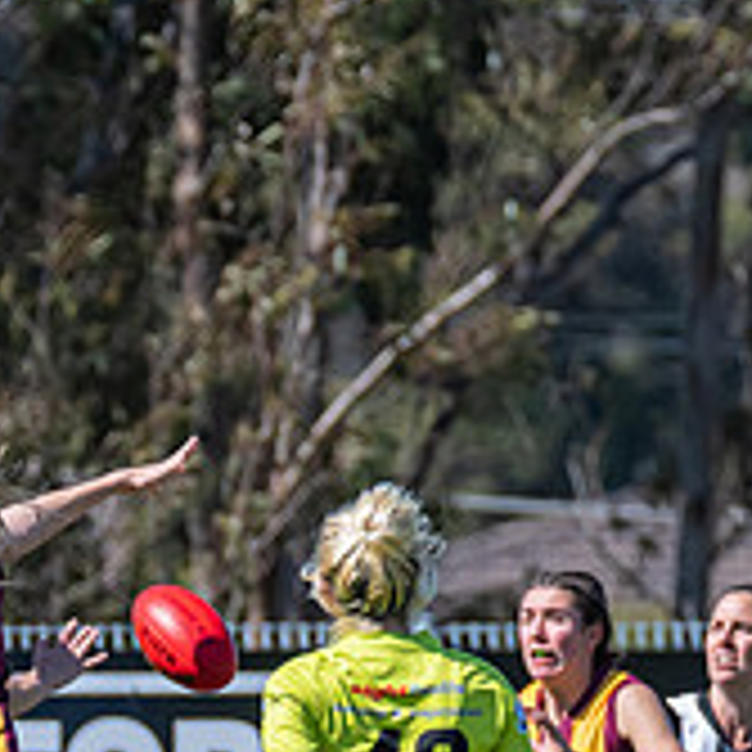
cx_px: -236
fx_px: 54096
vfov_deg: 0.8
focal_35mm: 2201
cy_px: 748
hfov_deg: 0.8
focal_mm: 450
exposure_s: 1/2500
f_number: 8
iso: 800
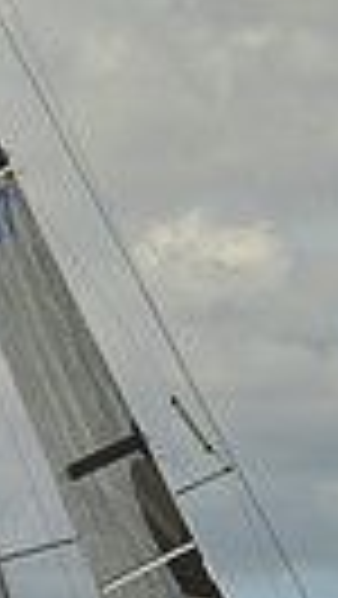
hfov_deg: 3.8
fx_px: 5073
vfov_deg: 6.8
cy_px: 324
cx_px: 174
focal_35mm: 319
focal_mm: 70
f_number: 8
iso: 200
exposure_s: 1/1000
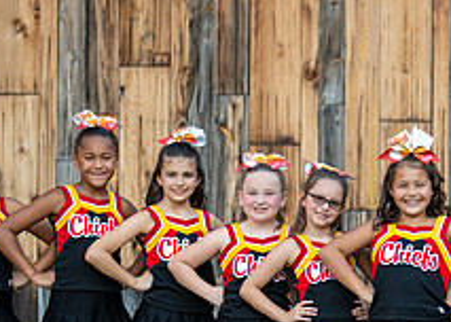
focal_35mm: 169
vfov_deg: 8.5
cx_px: 471
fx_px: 2164
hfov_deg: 11.7
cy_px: 332
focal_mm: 50
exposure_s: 1/2000
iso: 125
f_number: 1.2
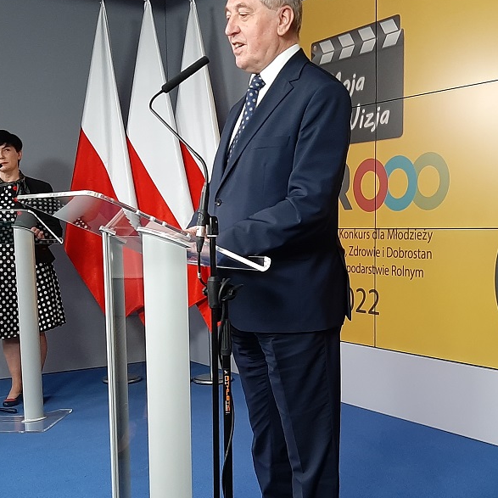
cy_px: 328
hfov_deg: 35.8
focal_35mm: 47
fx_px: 765
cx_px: 322
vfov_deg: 35.7
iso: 160
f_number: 1.7
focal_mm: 3.93
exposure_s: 1/50
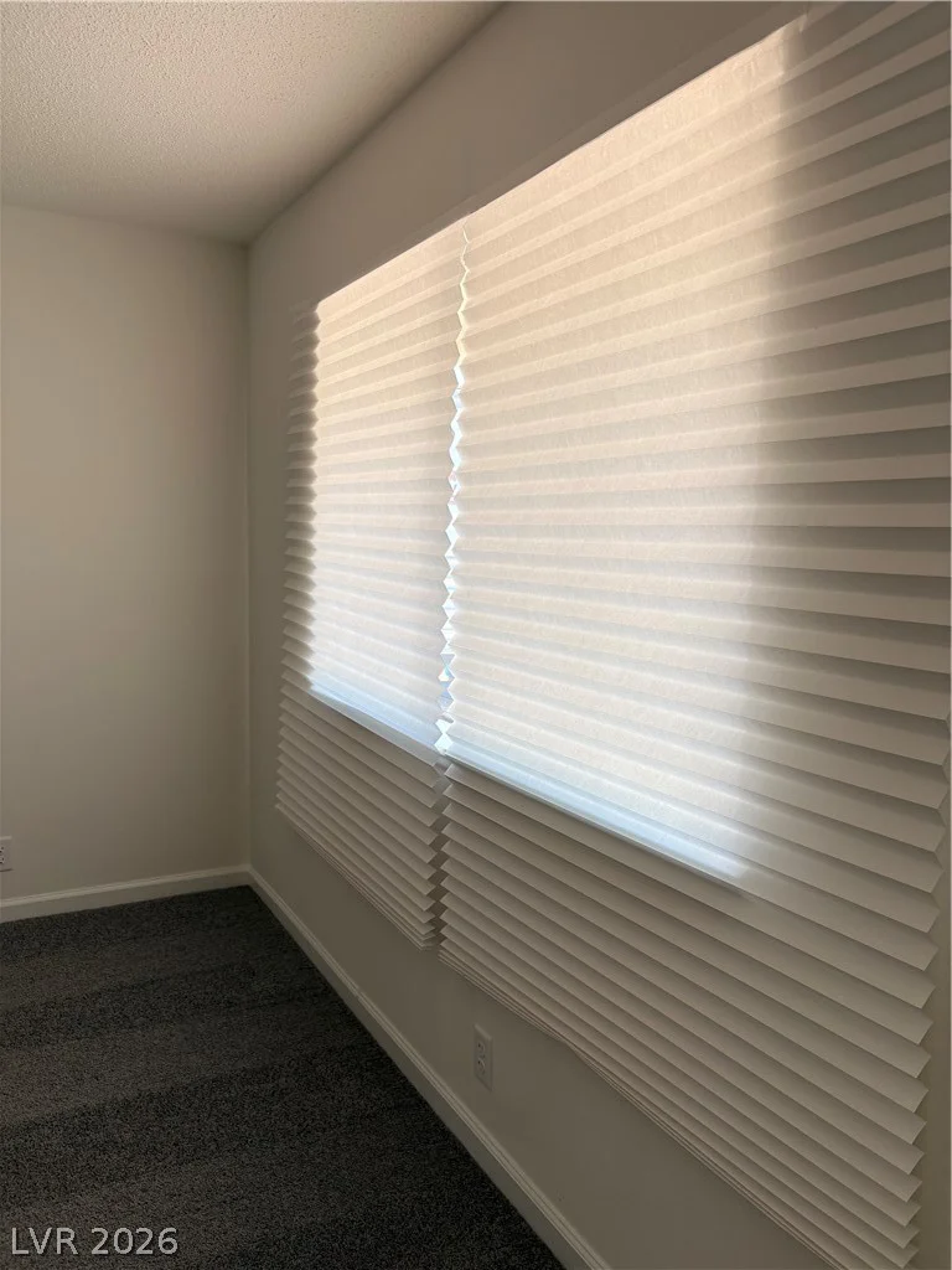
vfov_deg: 67.3
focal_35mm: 26
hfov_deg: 53.1
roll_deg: -1.2
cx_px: 476
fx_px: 953
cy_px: 635
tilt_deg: -5.5
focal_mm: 5.96
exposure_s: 1/123
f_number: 1.6
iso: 32
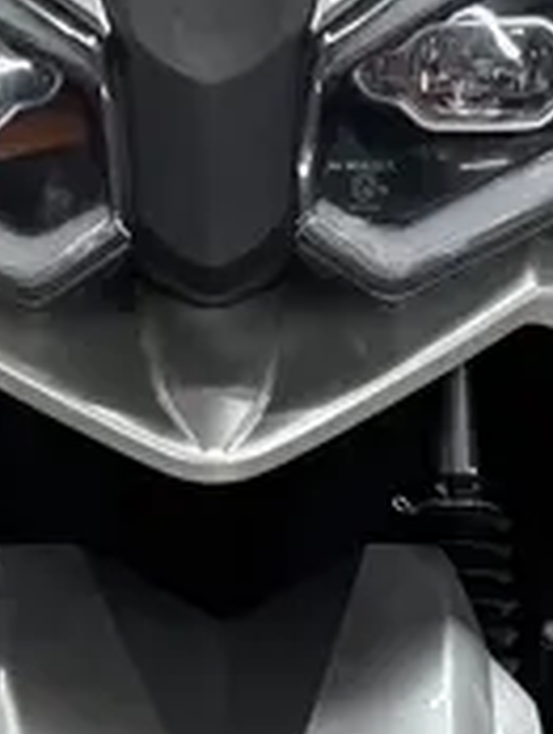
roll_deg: +0.7
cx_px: 169
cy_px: 380
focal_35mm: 153
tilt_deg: -18.8
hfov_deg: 9.7
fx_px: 3251
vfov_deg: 12.9
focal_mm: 5.96
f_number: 1.6
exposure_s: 1/50
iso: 100
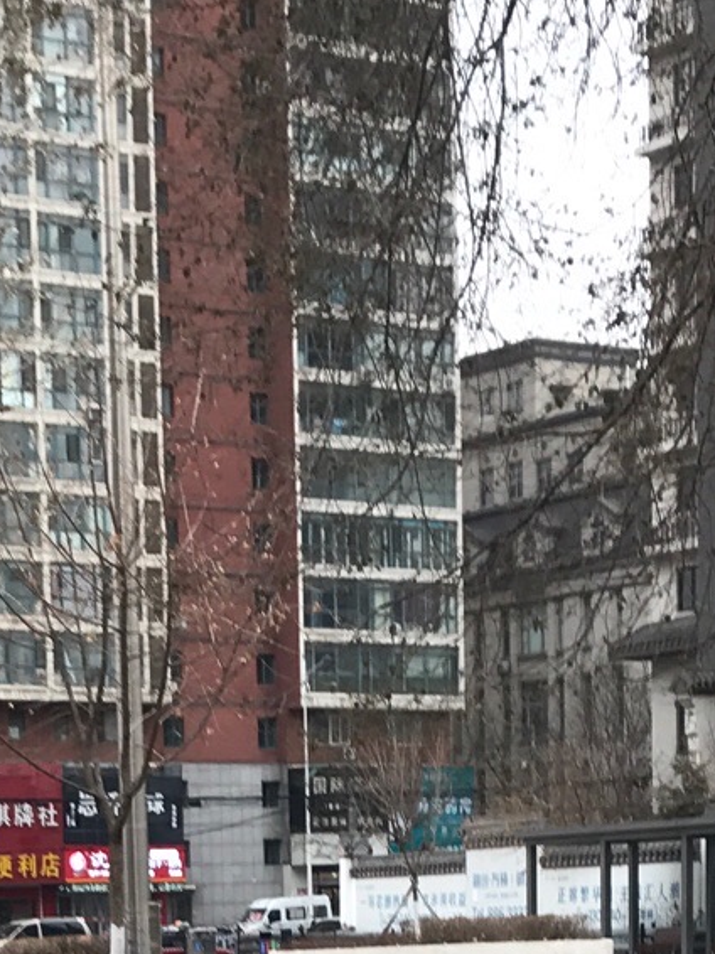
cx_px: 204
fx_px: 2729
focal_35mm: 99
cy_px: 1274
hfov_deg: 14.9
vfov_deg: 18.3
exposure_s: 1/103
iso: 20
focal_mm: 3.99
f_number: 1.8
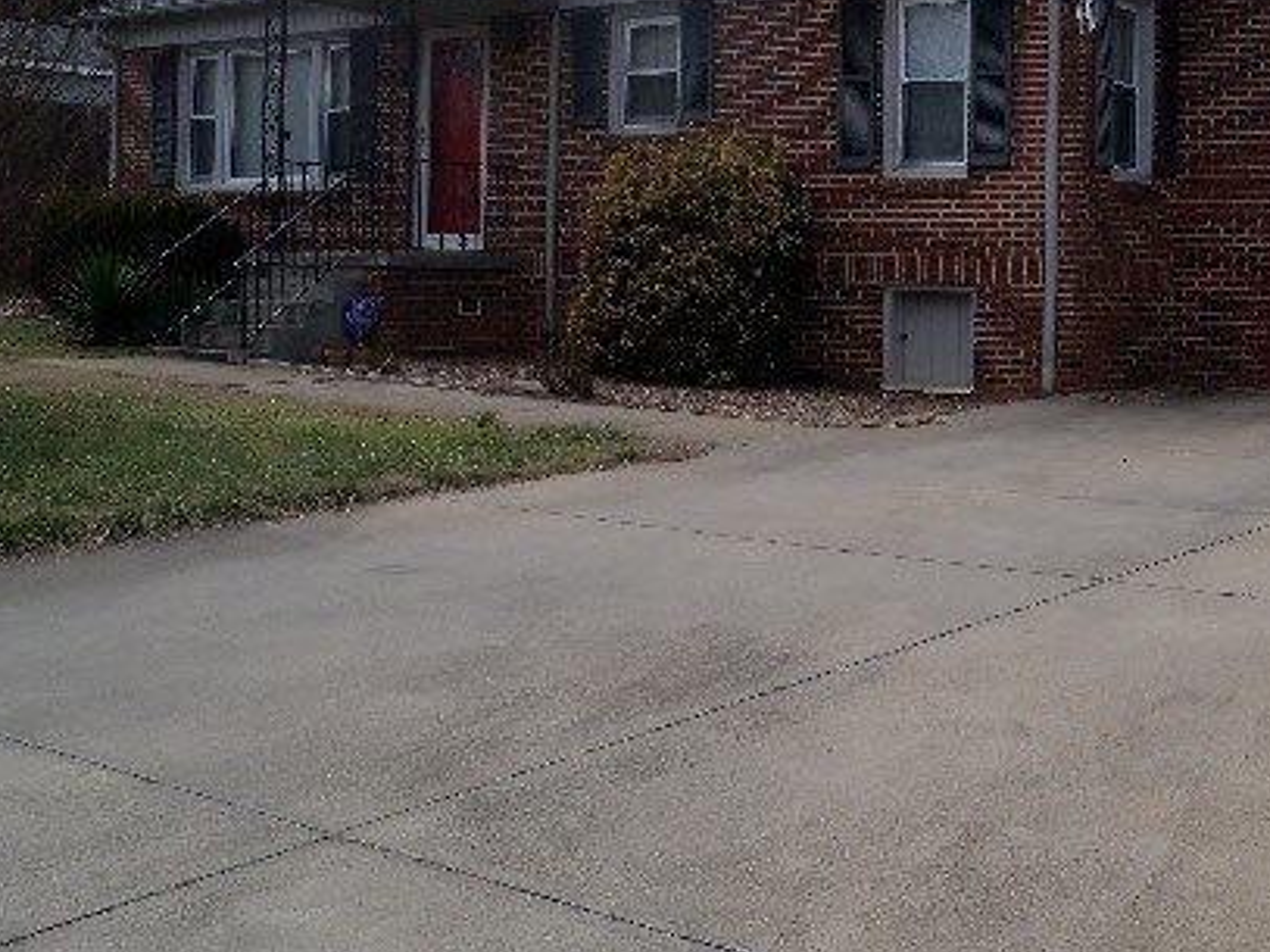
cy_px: 306
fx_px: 2017
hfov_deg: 34.4
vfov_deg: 26.4
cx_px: 917
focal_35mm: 55
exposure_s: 1/400
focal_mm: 6.2
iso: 80
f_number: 3.5
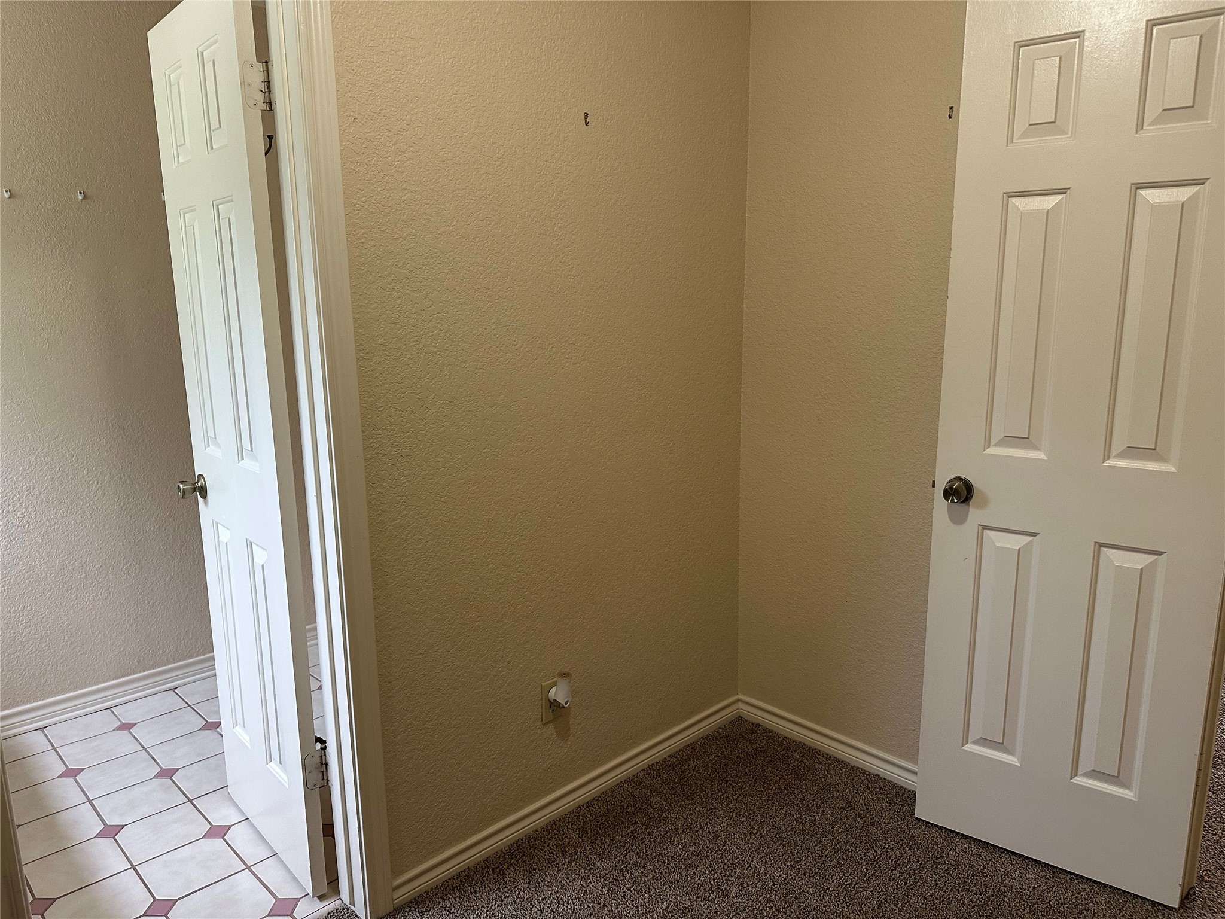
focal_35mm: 24
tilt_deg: -10.4
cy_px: 460
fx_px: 849
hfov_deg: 71.6
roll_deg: +0.1
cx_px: 612
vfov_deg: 56.8
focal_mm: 6.86
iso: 250
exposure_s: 1/111
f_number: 1.78
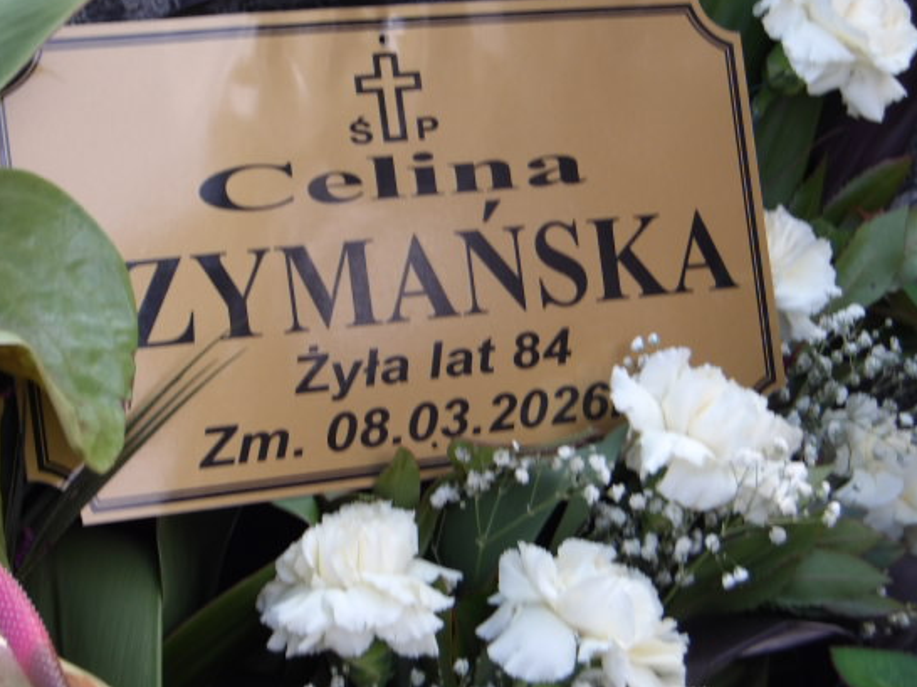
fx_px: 2701
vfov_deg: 14.5
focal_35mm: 102
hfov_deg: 19.3
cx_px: 393
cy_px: 339
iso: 100
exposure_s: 1/76
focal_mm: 15.6
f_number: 5.6
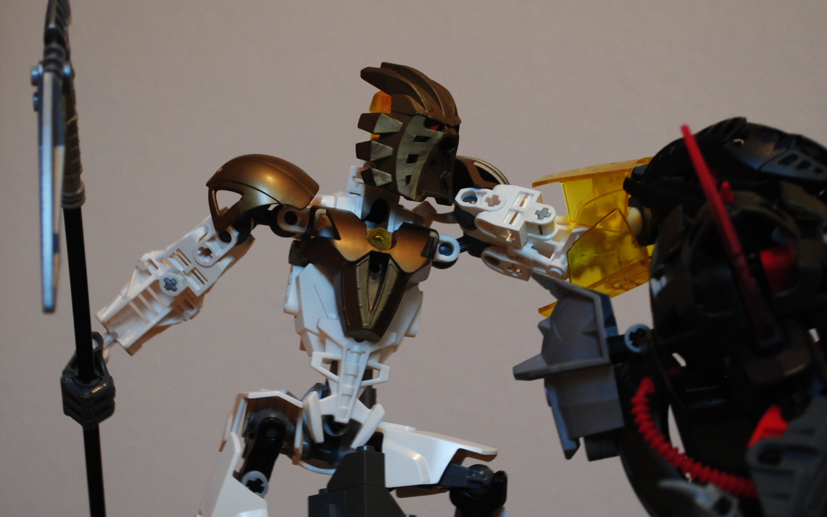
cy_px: 290
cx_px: 441
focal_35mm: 85
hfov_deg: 24.4
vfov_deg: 15.4
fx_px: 1916
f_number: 5
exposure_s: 1/4
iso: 400
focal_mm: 36
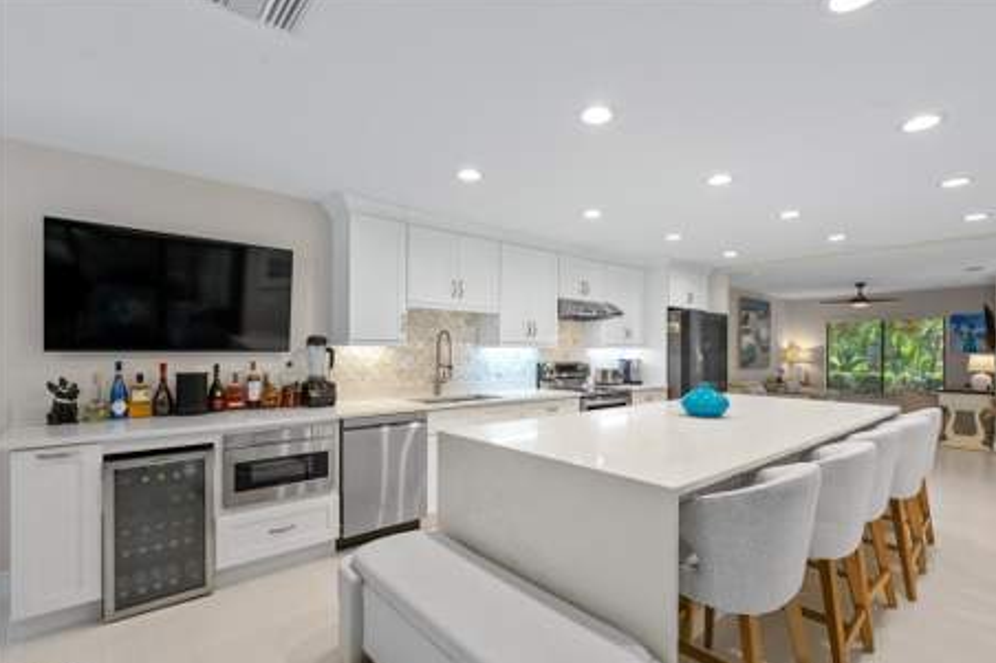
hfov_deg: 93.2
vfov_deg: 70.4
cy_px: 346
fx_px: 470
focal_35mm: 17
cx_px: 520
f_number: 8
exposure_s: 1/30
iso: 400
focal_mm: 16
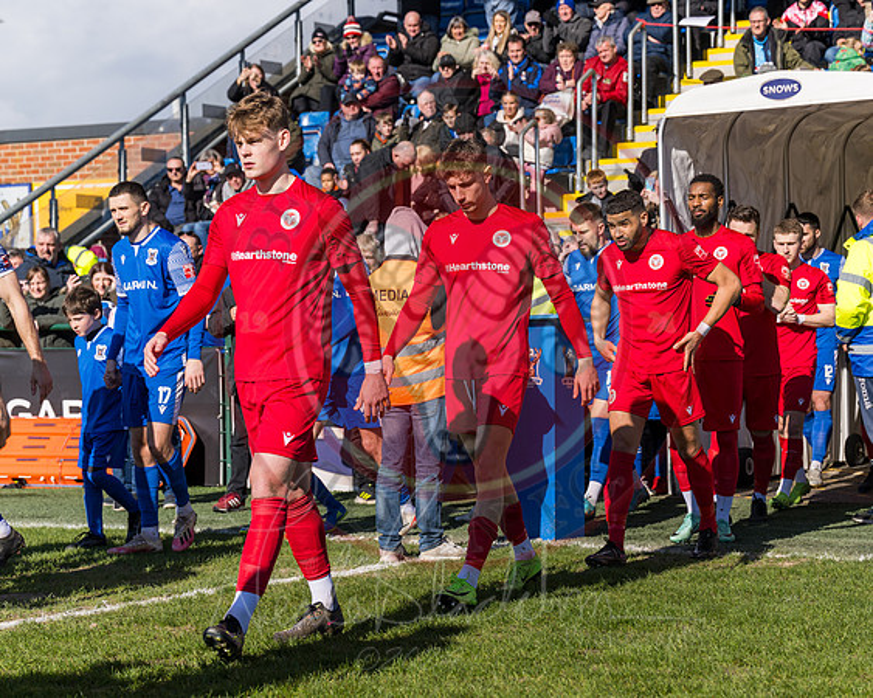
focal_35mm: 89
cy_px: 377
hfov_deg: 21.5
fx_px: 2293
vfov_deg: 17.3
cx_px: 526
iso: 100
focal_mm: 73
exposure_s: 1/1600
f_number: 5
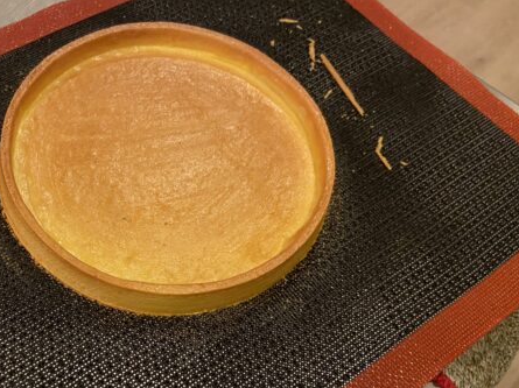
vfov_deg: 36.6
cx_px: 134
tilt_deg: -61.4
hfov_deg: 46.3
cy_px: 234
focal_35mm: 39
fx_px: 584
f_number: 1.8
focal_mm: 4.25
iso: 500
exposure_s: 1/33
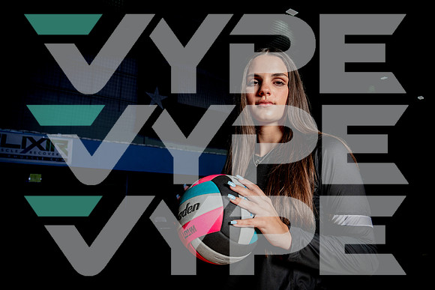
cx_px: 218
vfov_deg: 50.2
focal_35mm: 26
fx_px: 310
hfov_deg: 70.2
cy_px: 145
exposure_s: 1/200
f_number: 5.6
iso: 250
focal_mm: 25
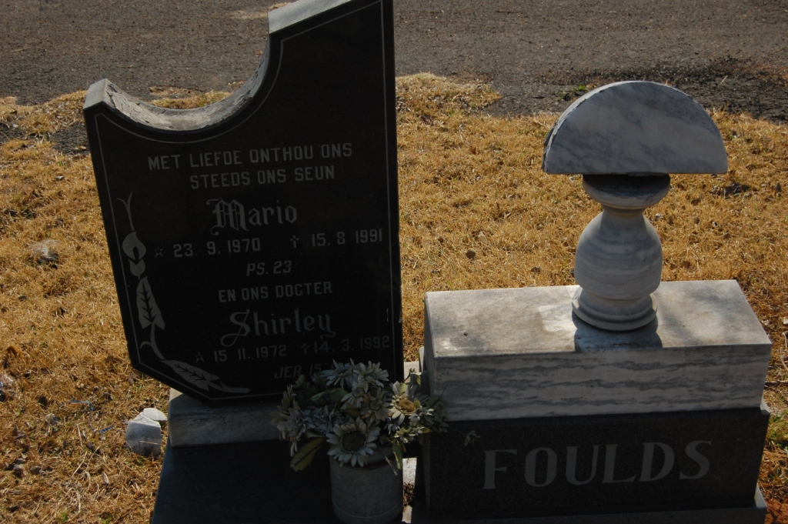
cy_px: 262
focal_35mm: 51
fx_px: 1115
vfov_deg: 26.4
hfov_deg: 38.9
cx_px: 394
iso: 400
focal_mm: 34
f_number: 7.1
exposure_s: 1/1250
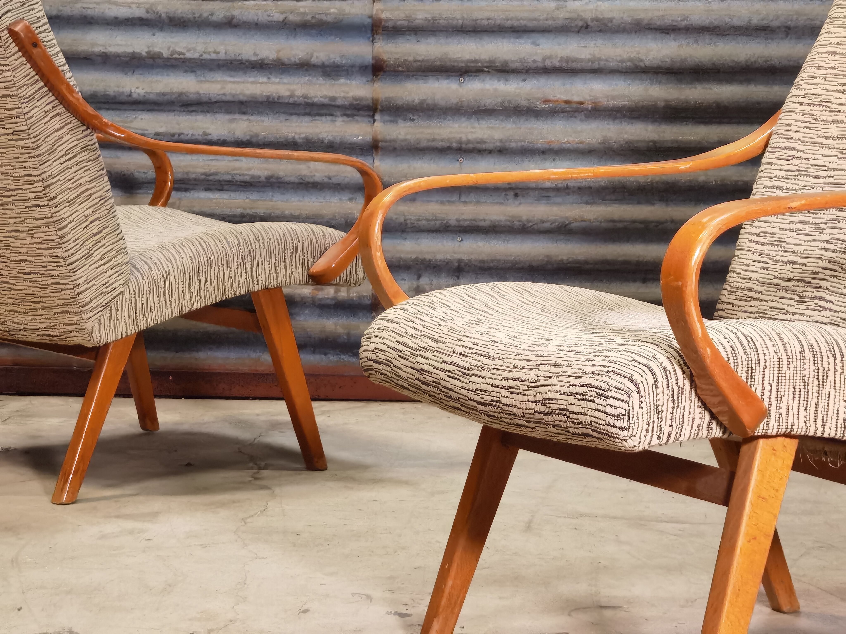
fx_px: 2151
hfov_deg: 22.3
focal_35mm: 88
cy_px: 317
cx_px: 423
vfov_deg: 16.8
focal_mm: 6.71
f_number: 1.9
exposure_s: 1/33.3
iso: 500
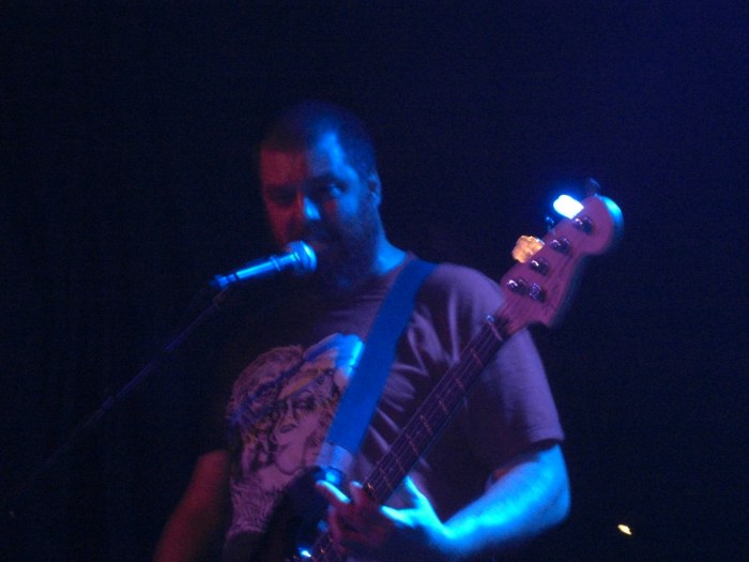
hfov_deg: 17.3
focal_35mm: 114
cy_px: 281
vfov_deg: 13.0
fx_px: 2467
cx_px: 374
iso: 800
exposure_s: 1/8
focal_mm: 23.7
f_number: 5.1
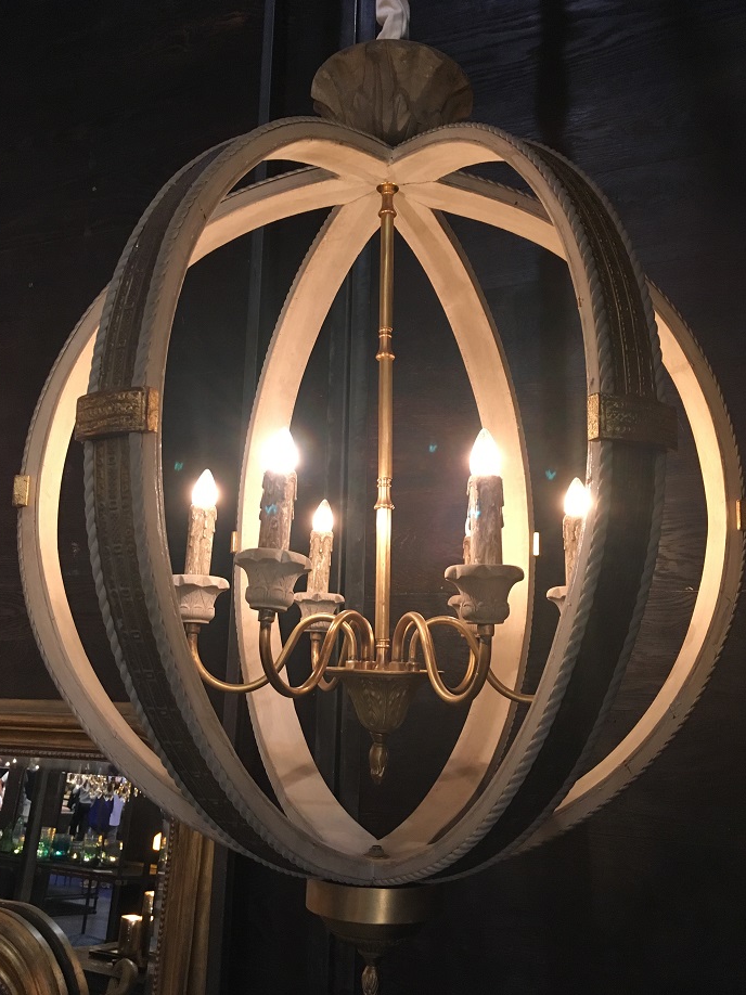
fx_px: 862
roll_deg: +0.7
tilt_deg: +12.7
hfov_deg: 46.8
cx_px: 370
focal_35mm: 30
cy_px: 489
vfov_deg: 60.0
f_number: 2.2
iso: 200
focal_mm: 4.15
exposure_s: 1/33
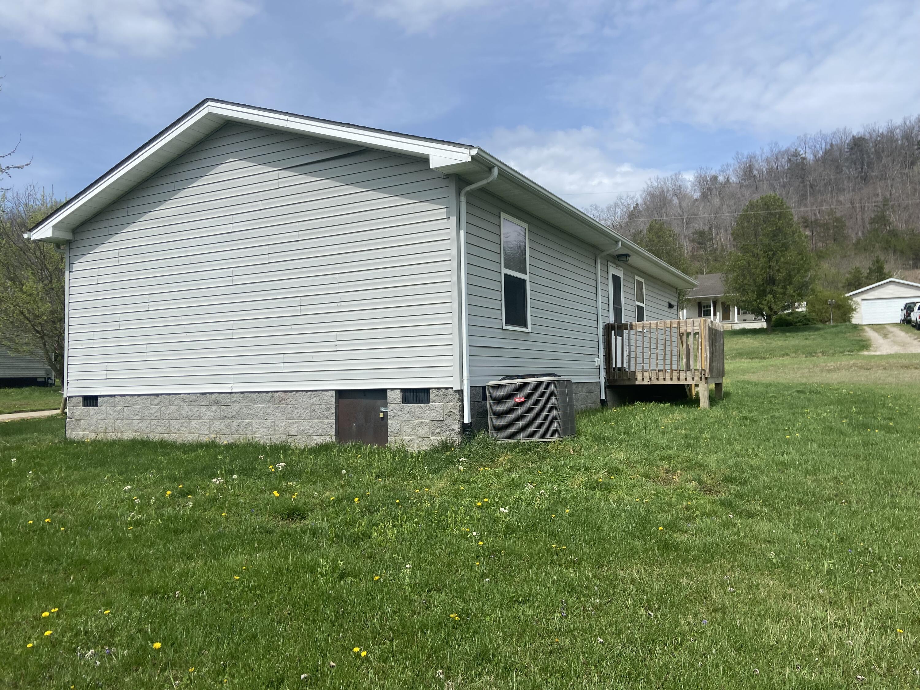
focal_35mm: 26
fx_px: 691
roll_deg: +0.5
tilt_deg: -0.2
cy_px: 345
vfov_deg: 53.1
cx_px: 460
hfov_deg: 67.3
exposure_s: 1/4444
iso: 32
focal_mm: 4.25
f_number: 1.8
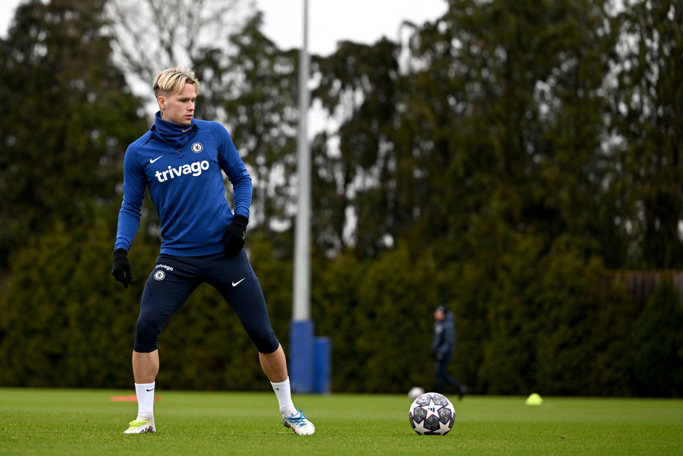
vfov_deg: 11.0
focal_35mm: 125
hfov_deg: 16.4
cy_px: 228
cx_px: 342
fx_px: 2371
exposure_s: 1/2000
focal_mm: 125
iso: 640
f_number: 2.8
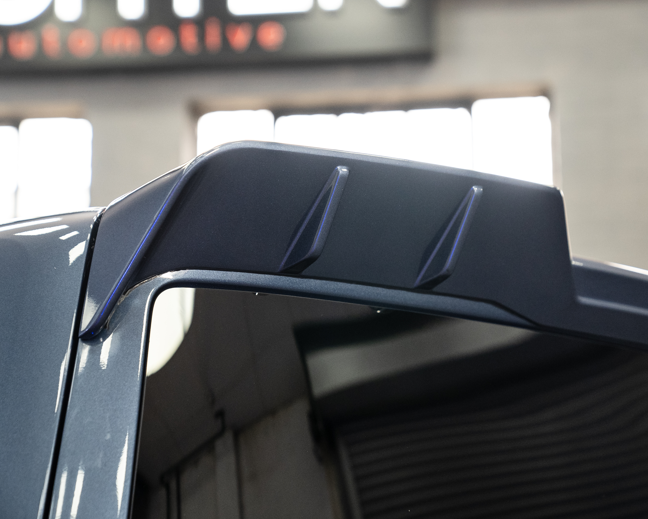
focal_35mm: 77
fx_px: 1477
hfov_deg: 24.7
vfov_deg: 19.9
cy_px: 261
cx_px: 388
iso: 2500
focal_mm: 68
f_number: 3.5
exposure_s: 1/100
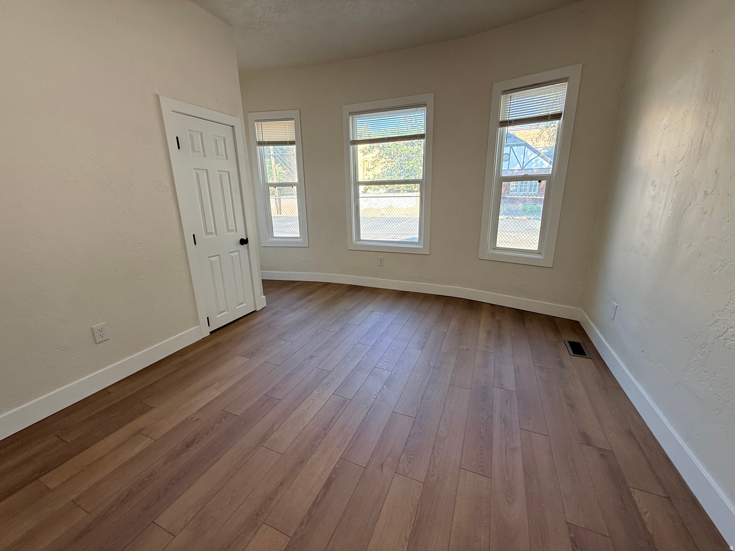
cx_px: 368
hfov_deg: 102.1
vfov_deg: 85.7
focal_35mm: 14
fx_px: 297
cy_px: 276
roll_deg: +0.9
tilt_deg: -15.4
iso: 80
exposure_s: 1/120
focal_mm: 2.22
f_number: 2.2
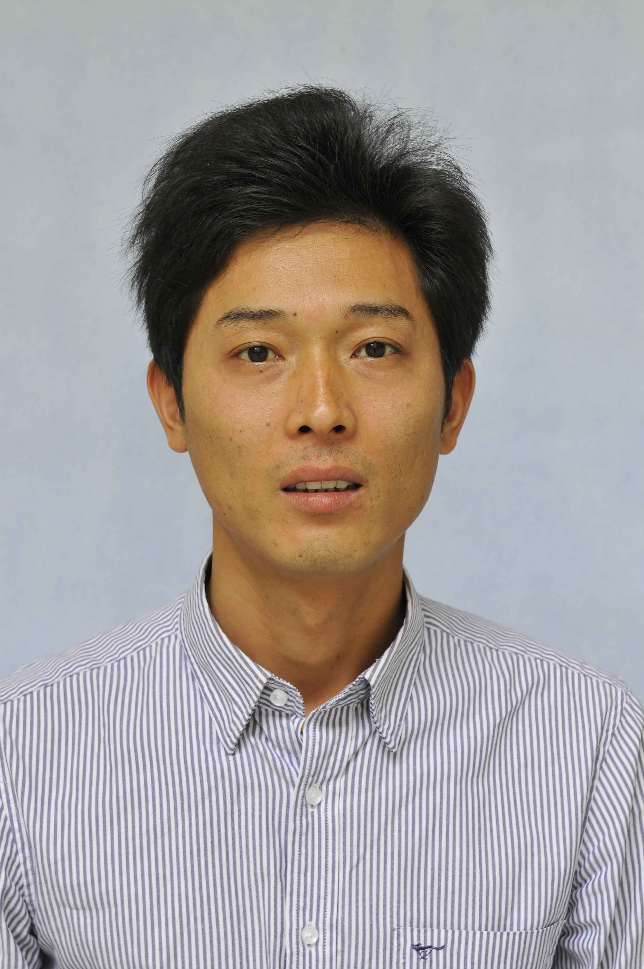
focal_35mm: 93
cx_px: 322
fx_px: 2502
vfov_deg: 21.9
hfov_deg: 14.7
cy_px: 484
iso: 400
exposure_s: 1/40
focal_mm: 62
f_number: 5.6
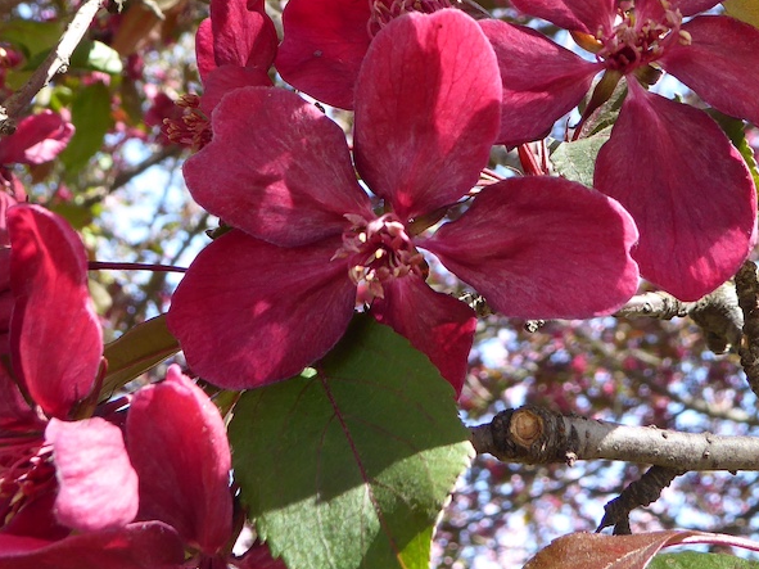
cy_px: 166
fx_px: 1140
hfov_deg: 36.8
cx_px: 407
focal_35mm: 52
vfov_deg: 27.8
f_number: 3.3
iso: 100
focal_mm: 4.3
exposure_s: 1/100
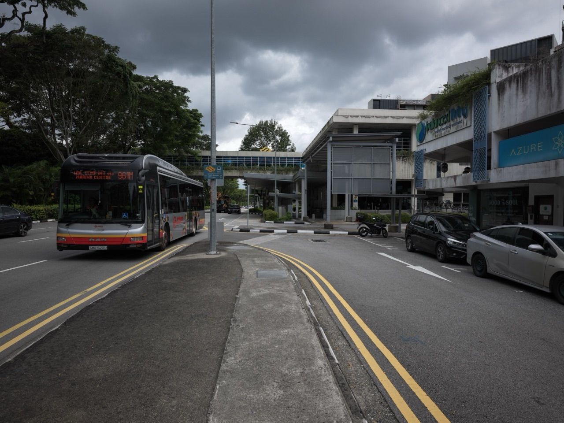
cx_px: 282
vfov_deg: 61.1
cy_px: 212
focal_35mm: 22
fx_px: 358
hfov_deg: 76.4
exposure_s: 1/500
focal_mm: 28
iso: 200
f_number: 8
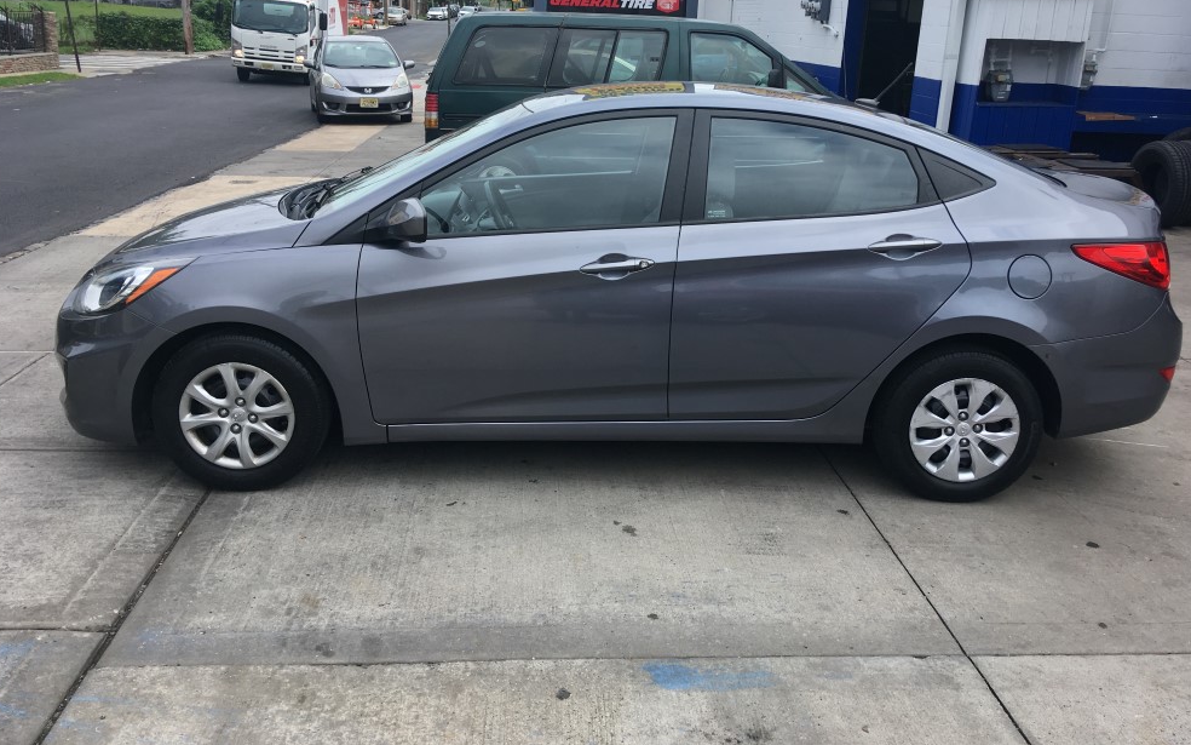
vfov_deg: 39.3
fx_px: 1039
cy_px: 302
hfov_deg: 59.7
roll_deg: -1.6
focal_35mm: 32
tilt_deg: -13.8
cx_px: 602
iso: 25
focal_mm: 4.15
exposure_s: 1/545
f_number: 2.2
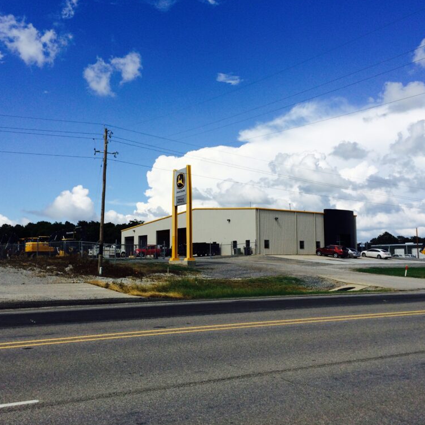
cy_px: 211
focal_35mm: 36
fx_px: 500
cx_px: 204
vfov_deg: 46.0
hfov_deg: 46.0
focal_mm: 4.12
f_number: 2.2
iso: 32
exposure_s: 1/4566
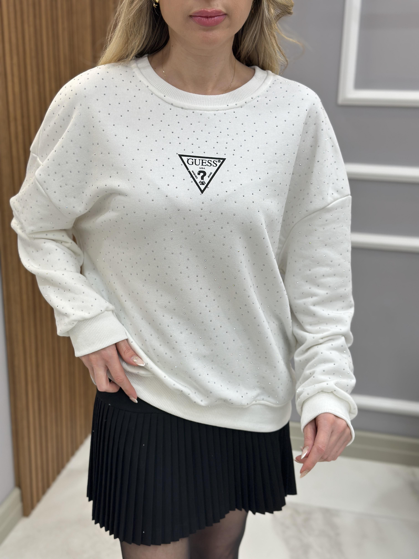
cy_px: 280
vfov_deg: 39.7
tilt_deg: -20.4
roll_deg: -0.2
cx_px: 210
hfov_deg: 30.3
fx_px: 775
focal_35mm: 48
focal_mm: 6.86
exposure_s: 1/100
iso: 100
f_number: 1.78
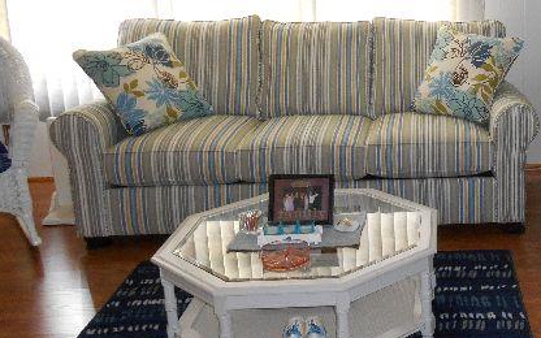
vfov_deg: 24.3
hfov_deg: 35.2
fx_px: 781
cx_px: 519
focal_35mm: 53
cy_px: 120
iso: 220
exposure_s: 1/25
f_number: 3.4
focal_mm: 4.7
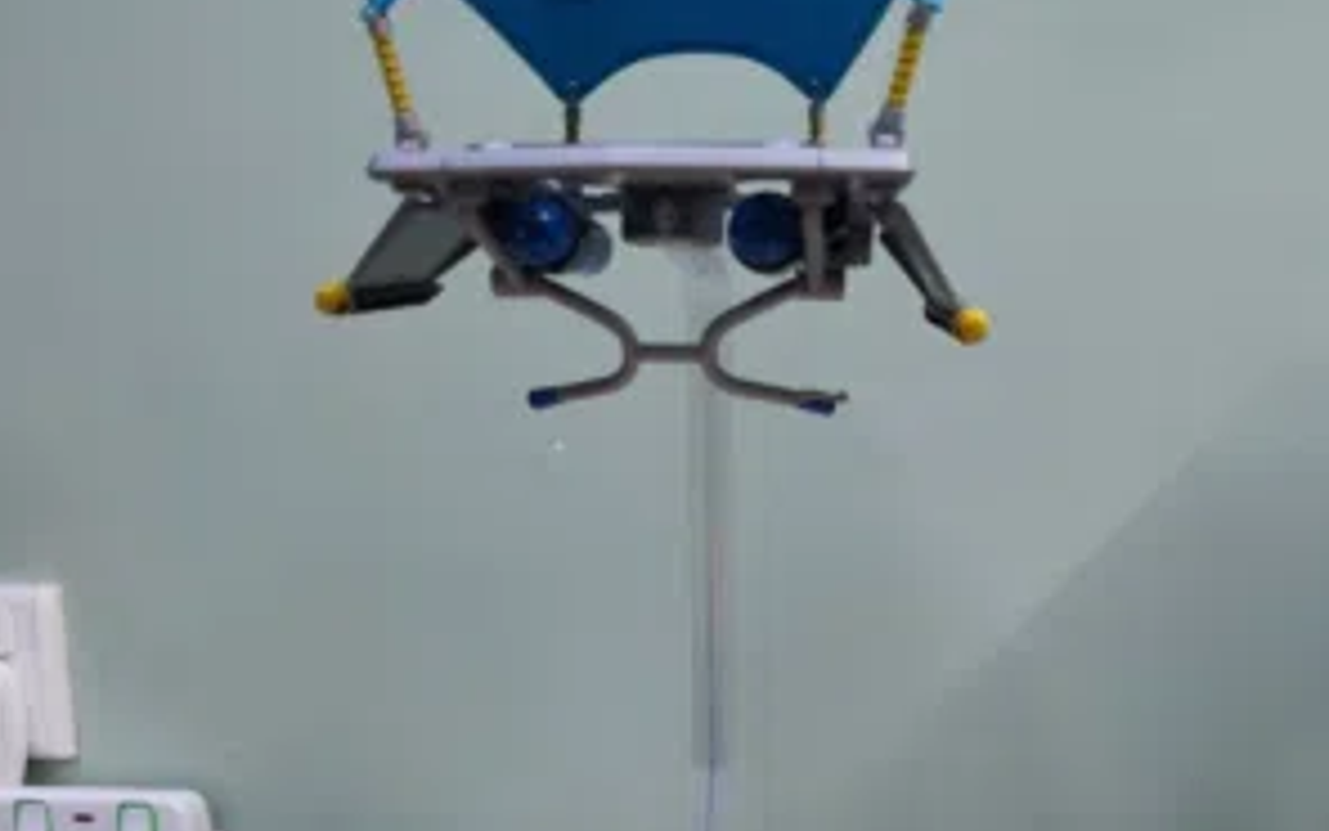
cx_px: 664
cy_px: 669
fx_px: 1195
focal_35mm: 33
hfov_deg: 58.1
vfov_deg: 36.9
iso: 800
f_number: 1.65
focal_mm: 6.19
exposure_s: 1/33.3
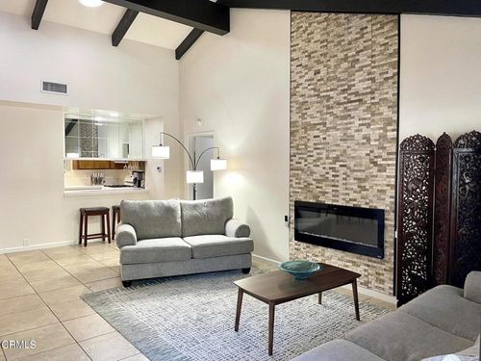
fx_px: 361
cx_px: 240
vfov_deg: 53.1
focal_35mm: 26
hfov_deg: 67.3
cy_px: 180
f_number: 1.6
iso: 100
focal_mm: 4.2
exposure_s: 1/60
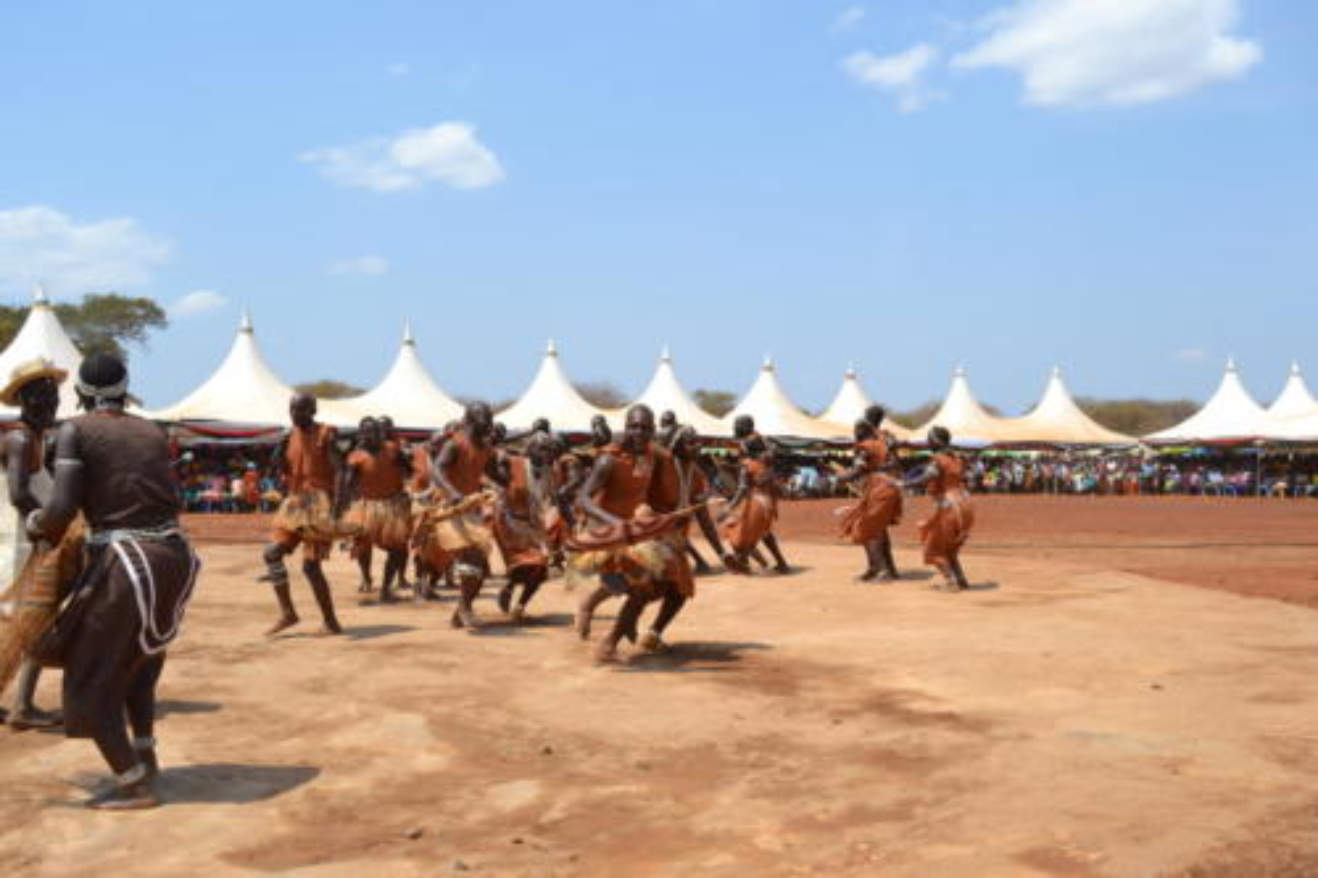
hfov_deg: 57.2
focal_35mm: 33
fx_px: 1208
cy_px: 439
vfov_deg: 39.9
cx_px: 659
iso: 100
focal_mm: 22
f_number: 9
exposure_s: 1/320
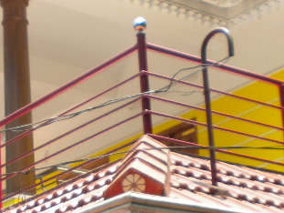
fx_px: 943
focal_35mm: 115
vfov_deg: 12.5
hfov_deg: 17.0
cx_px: 52
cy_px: 262
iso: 80
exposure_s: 1/186
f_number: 4.6
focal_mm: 6.3
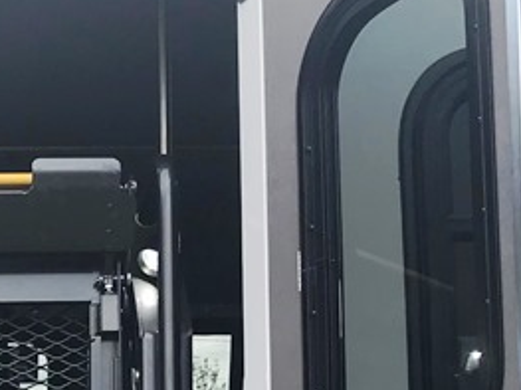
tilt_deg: -0.2
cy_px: 651
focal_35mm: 109
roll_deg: +0.7
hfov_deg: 17.0
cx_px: -149
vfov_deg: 12.6
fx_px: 1640
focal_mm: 3.99
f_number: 1.8
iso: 20
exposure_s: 1/626
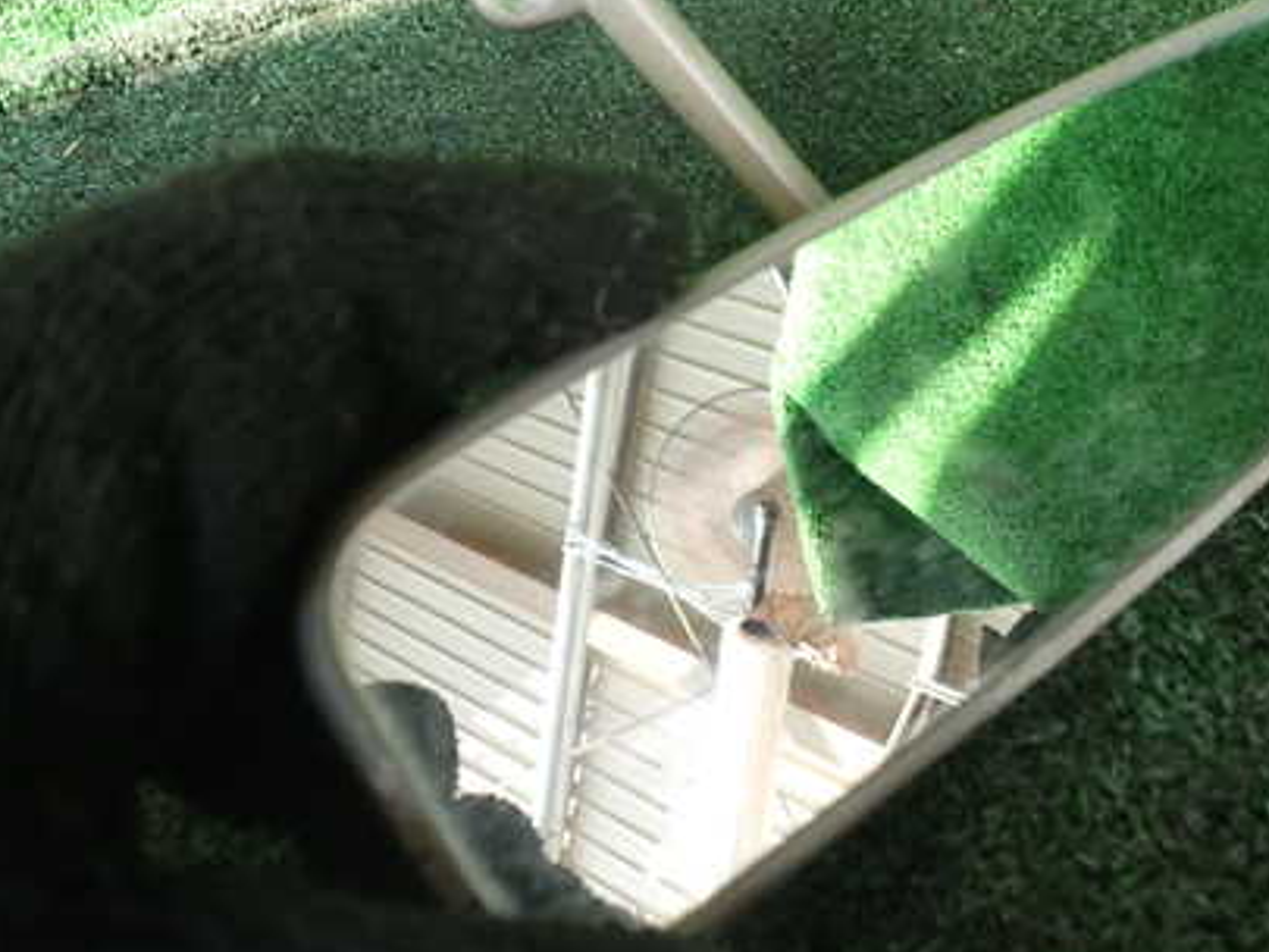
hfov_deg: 49.0
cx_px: 874
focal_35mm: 37
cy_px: 341
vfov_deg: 38.4
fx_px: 1357
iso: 100
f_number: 2.8
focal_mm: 4.5
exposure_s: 1/100
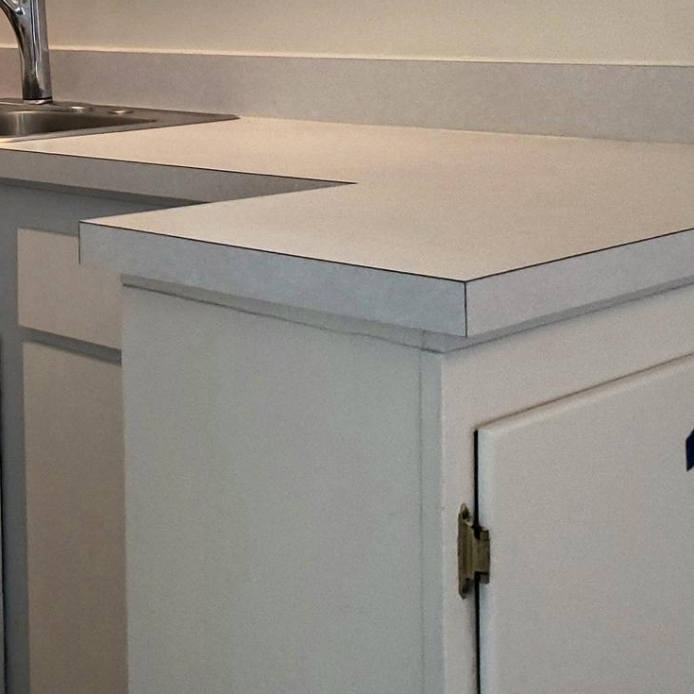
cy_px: -4
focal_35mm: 64
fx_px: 1452
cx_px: -73
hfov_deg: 25.0
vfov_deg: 25.5
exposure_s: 1/120
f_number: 2.4
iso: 200
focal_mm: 4.3
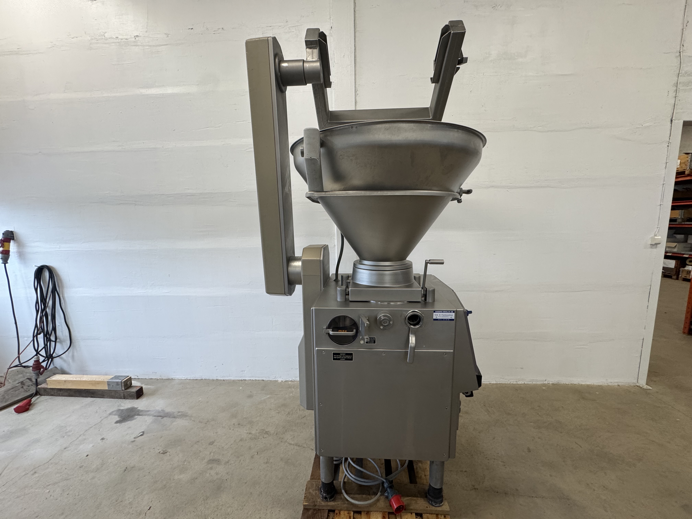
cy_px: 260
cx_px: 346
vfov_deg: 85.7
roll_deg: +1.0
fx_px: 280
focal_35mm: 14
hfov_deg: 102.1
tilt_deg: -7.0
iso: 160
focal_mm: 2.22
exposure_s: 1/100
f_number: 2.2
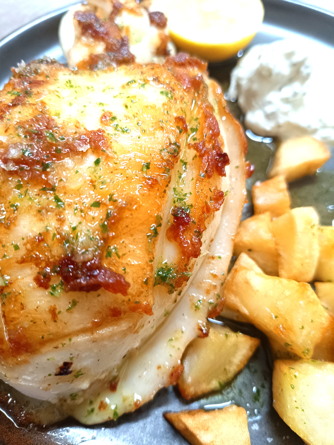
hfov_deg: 56.8
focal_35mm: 24
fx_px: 309
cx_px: 167
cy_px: 222
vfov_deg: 71.6
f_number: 1.88
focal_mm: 5.59
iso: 639
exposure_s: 1/50.1
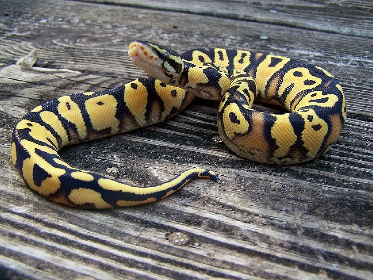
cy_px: 143
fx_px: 420
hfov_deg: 47.8
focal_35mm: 39
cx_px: 190
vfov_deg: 36.8
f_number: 2.8
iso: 80
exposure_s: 1/60
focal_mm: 6.3
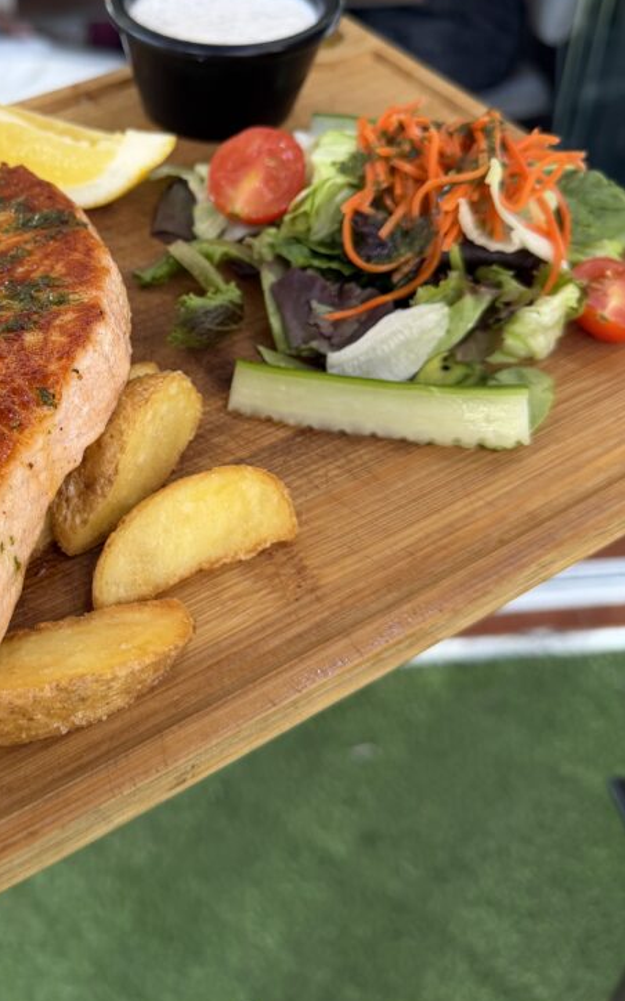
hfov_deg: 33.9
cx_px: 97
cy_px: 401
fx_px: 982
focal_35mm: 36
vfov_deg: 53.6
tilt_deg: -36.7
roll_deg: +2.9
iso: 125
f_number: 1.78
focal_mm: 6.76
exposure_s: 1/100
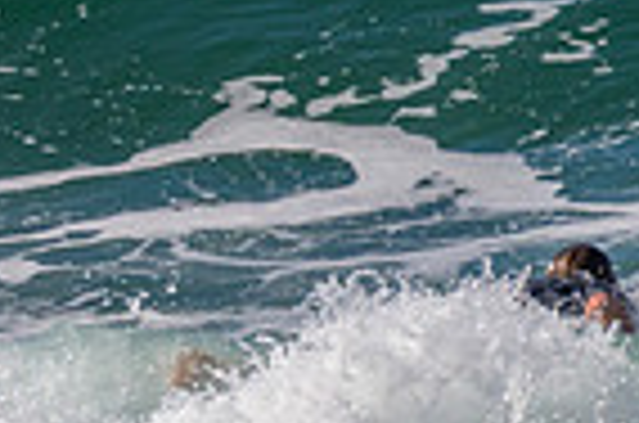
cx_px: -482
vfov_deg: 0.4
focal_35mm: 3279
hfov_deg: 0.6
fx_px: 58072
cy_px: -133
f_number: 11
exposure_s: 1/2000
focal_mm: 800
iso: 800
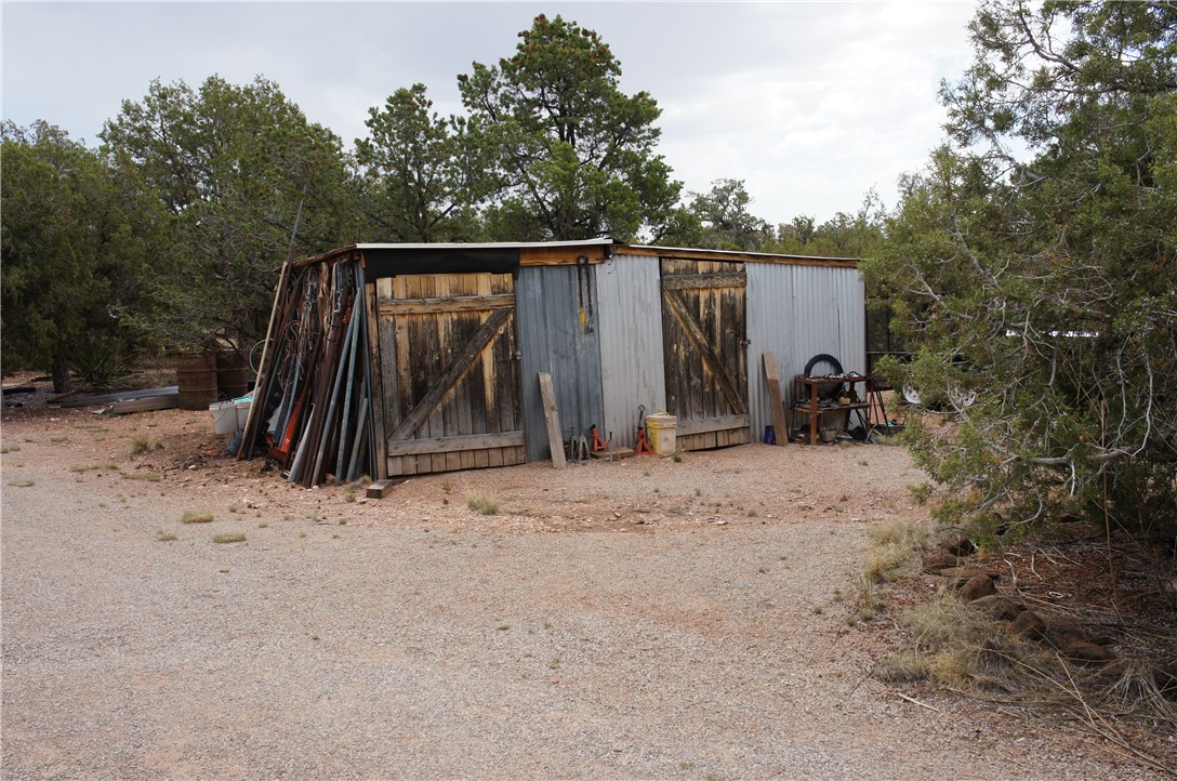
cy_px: 390
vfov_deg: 34.1
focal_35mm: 39
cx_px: 588
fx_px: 1273
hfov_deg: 49.6
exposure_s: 1/100
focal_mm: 26
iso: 200
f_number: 11
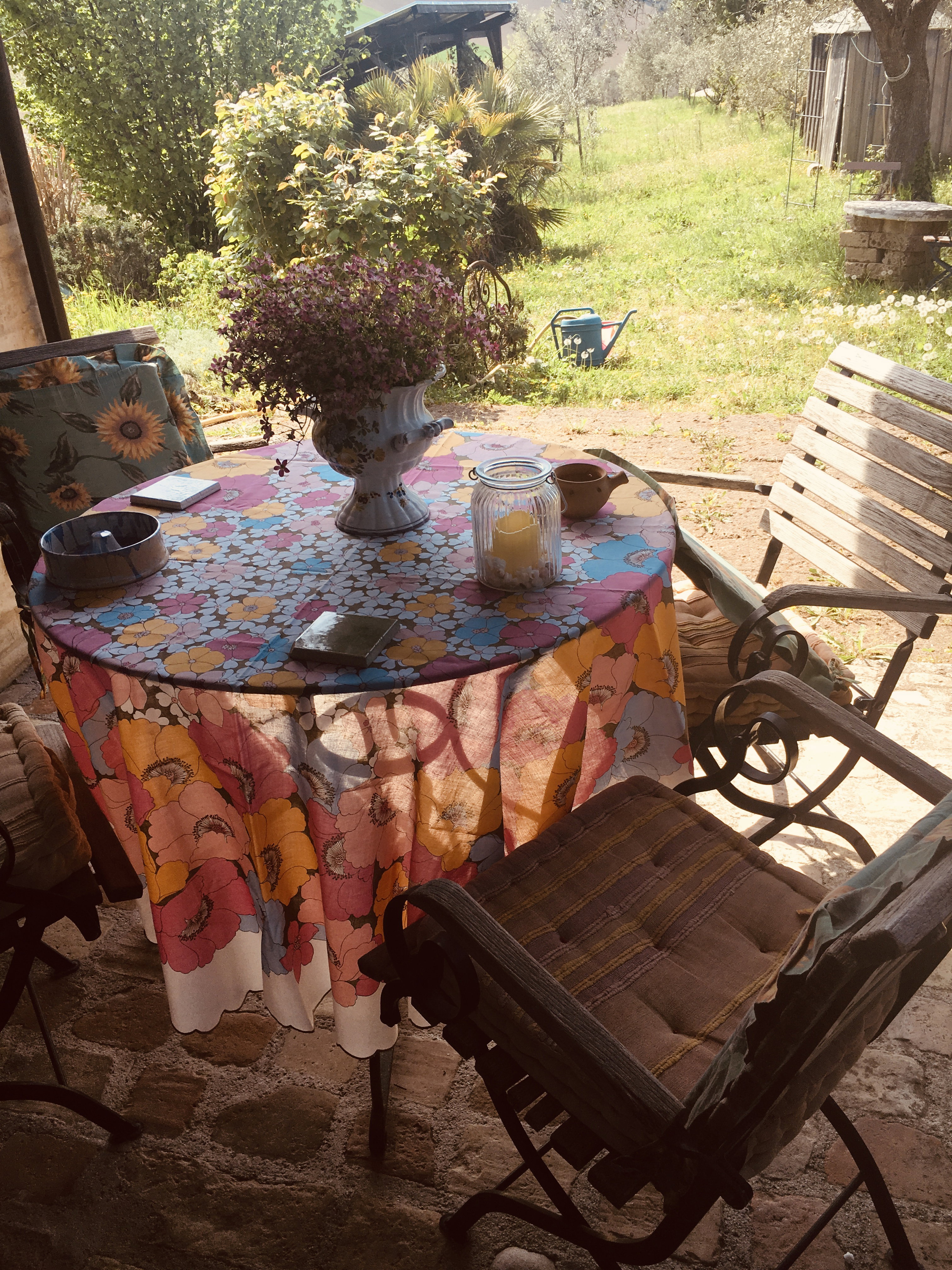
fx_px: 1063
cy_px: 635
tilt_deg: -30.1
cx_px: 476
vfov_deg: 61.7
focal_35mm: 29
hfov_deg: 48.2
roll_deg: +4.0
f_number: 2.2
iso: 25
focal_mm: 4.15
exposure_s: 1/478
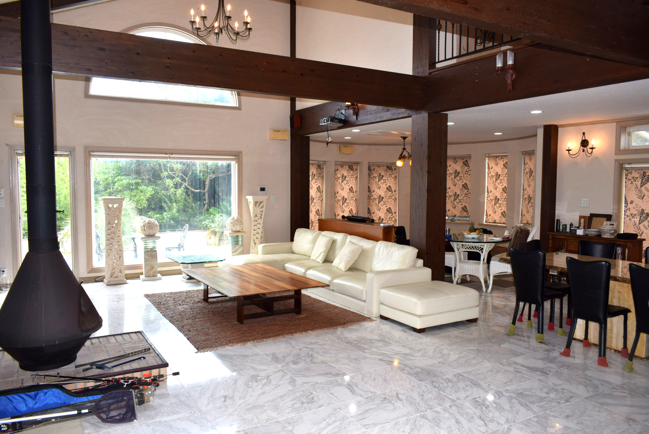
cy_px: 217
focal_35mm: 27
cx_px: 324
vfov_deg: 48.0
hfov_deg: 67.3
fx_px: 487
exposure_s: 1/125
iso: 400
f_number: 5.6
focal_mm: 18
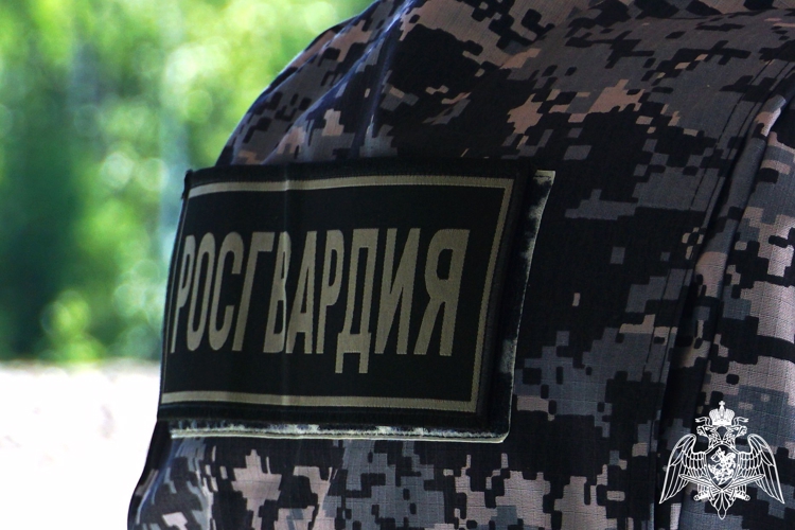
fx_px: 2186
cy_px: 265
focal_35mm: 99
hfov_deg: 20.6
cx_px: 398
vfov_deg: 13.8
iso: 100
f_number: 5.6
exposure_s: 1/200
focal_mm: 66
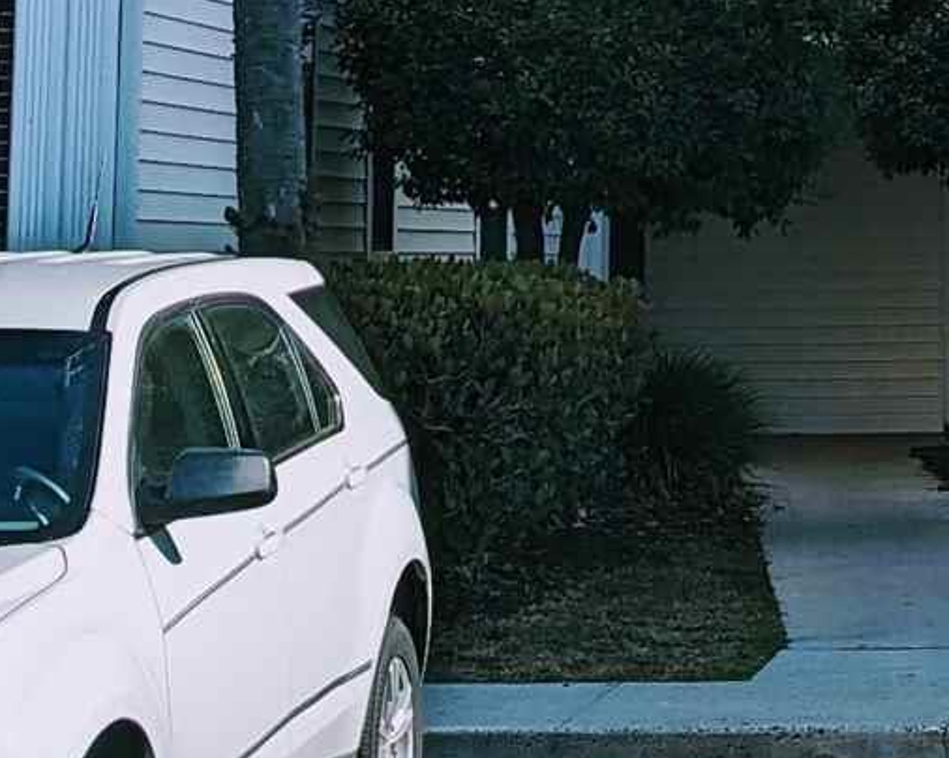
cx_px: 1122
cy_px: -304
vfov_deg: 10.6
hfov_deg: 13.2
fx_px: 3985
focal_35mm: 142
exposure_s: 1/2513
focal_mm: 6.81
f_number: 1.85
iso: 43
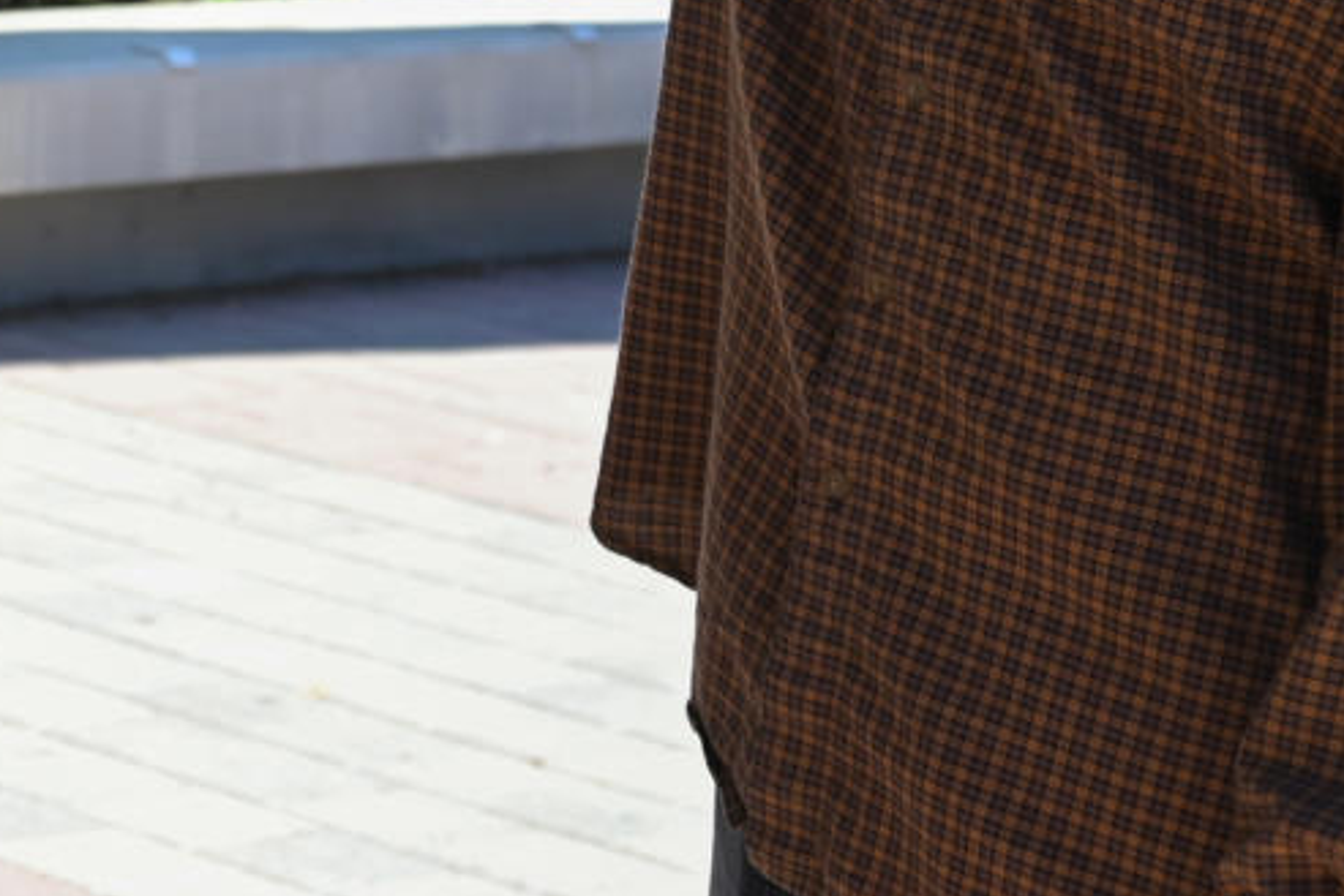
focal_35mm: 143
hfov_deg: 14.1
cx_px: -67
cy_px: -463
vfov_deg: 9.3
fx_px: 5340
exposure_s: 1/640
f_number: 5.3
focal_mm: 47
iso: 400
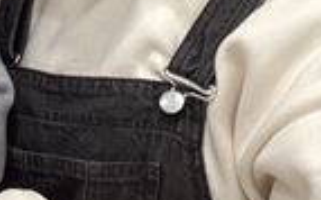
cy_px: -124
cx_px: -58
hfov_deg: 14.7
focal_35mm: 138
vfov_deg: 9.2
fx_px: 1206
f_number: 2.4
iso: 80
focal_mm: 3.3
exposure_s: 1/50
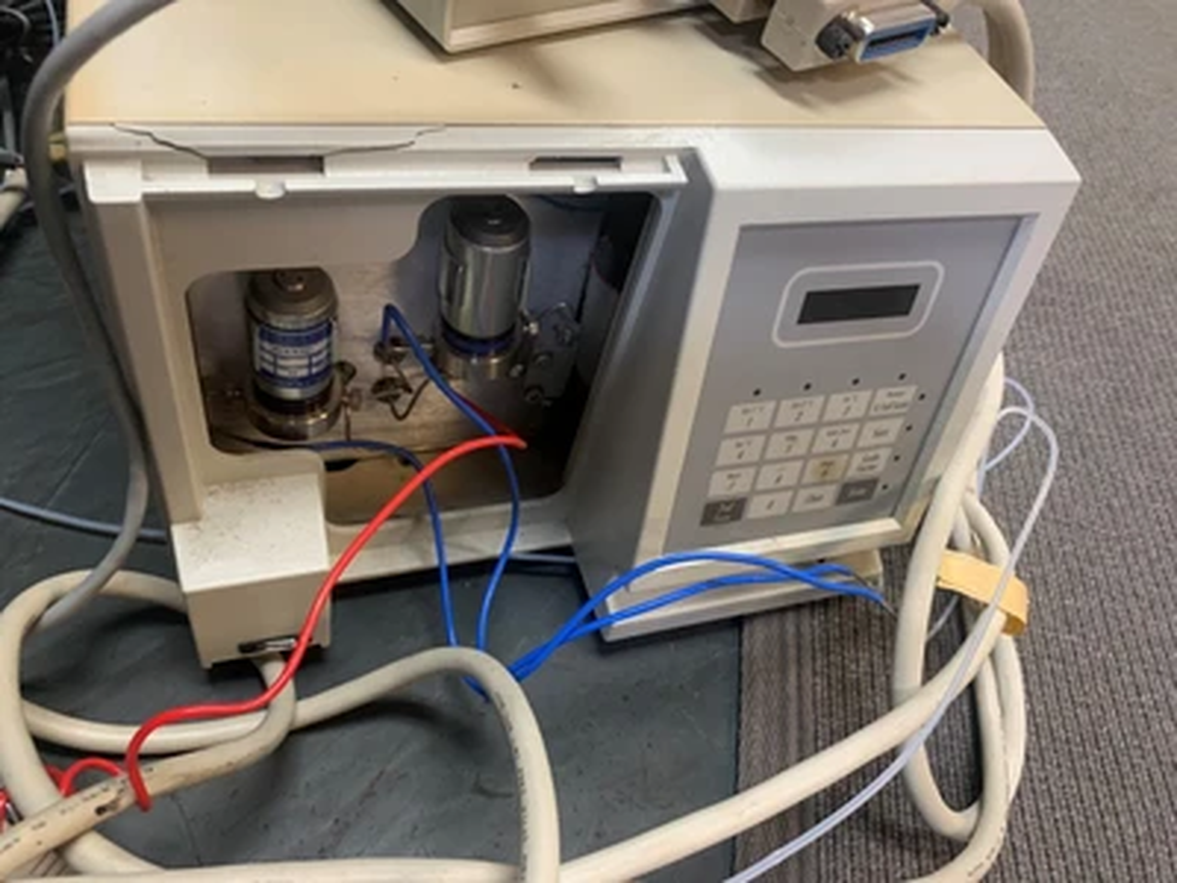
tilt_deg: -47.0
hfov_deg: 67.3
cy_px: 442
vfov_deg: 53.1
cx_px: 588
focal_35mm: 26
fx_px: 884
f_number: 1.8
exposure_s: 1/60
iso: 250
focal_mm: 4.25
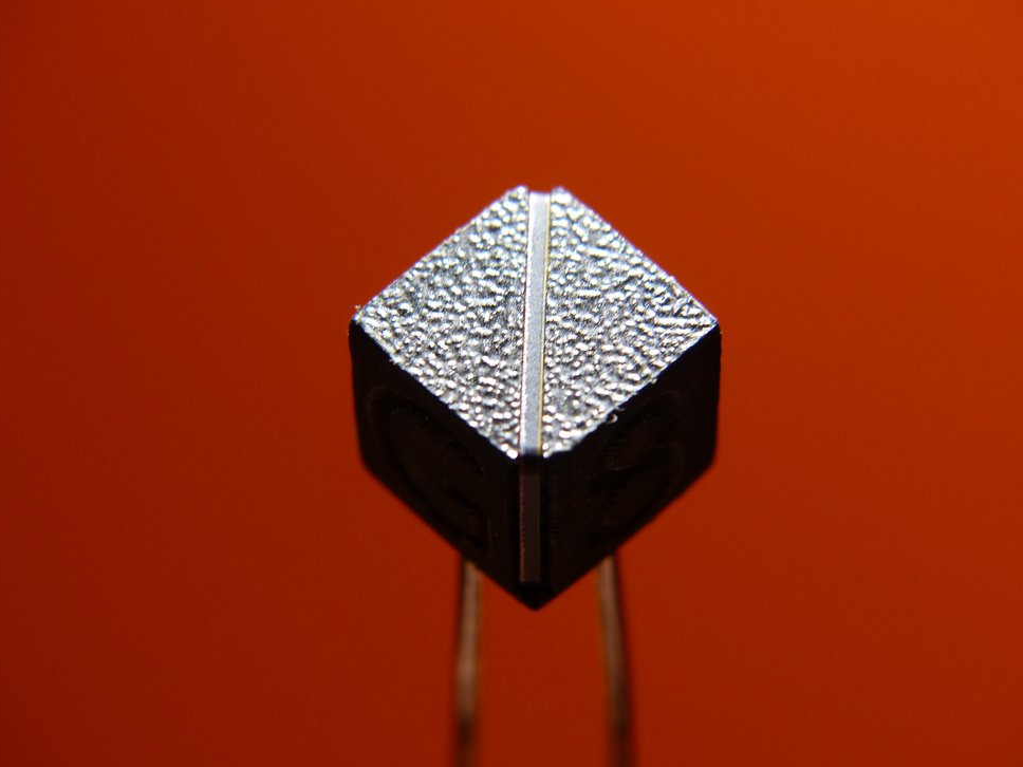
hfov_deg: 21.5
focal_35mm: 91
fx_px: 2689
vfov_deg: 16.2
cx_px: 534
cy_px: 380
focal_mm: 15.5
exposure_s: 1/60
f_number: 2.8
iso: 160
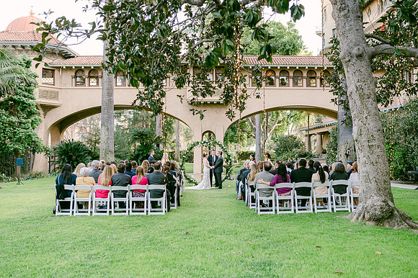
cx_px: 209
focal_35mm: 35
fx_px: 410
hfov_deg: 54.0
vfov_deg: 37.5
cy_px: 139
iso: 5000
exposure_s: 1/8000
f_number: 2.8
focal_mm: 35
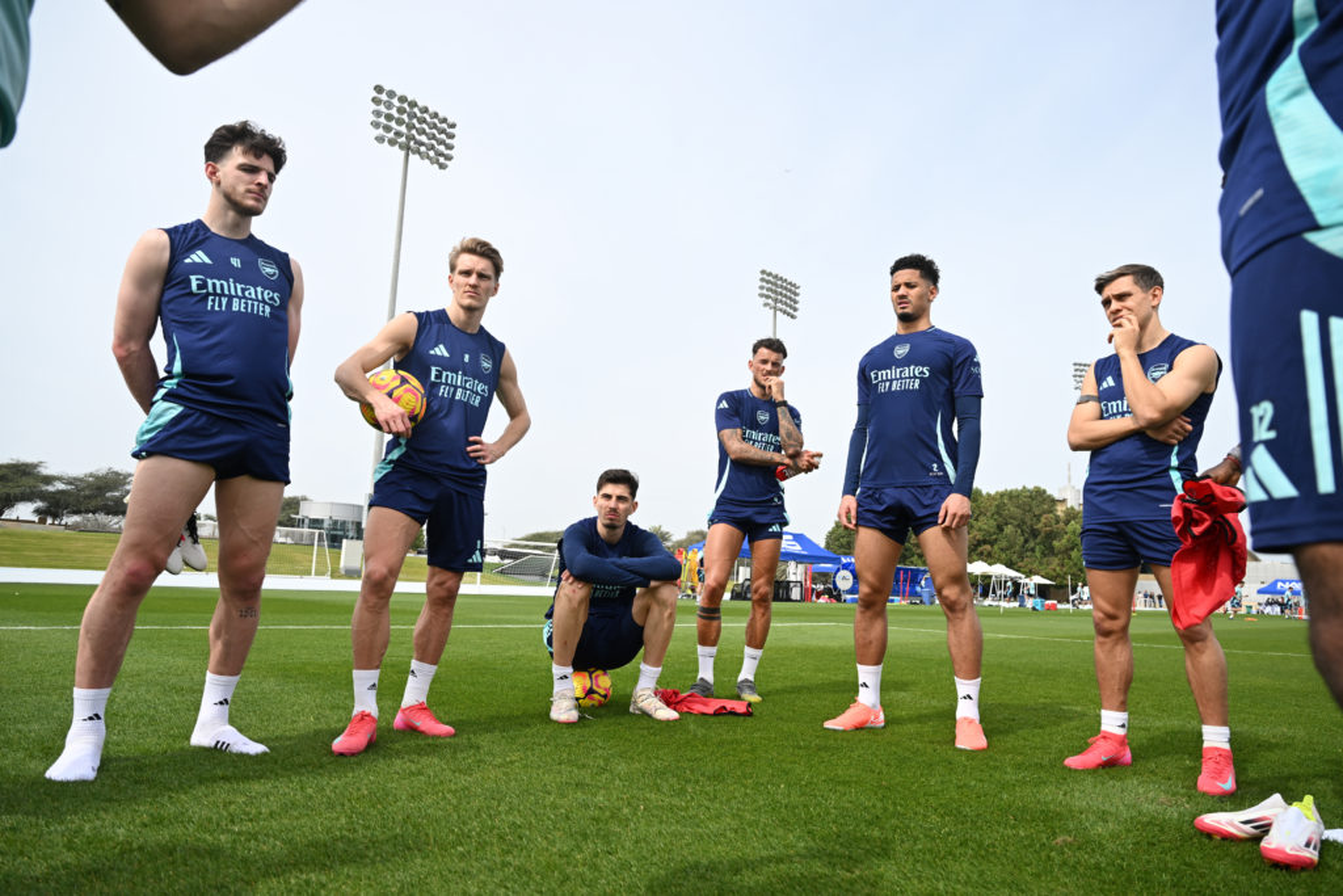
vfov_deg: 53.1
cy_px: 448
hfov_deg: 73.7
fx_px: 895
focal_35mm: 24
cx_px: 672
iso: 250
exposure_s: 1/1250
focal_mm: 24
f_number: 5
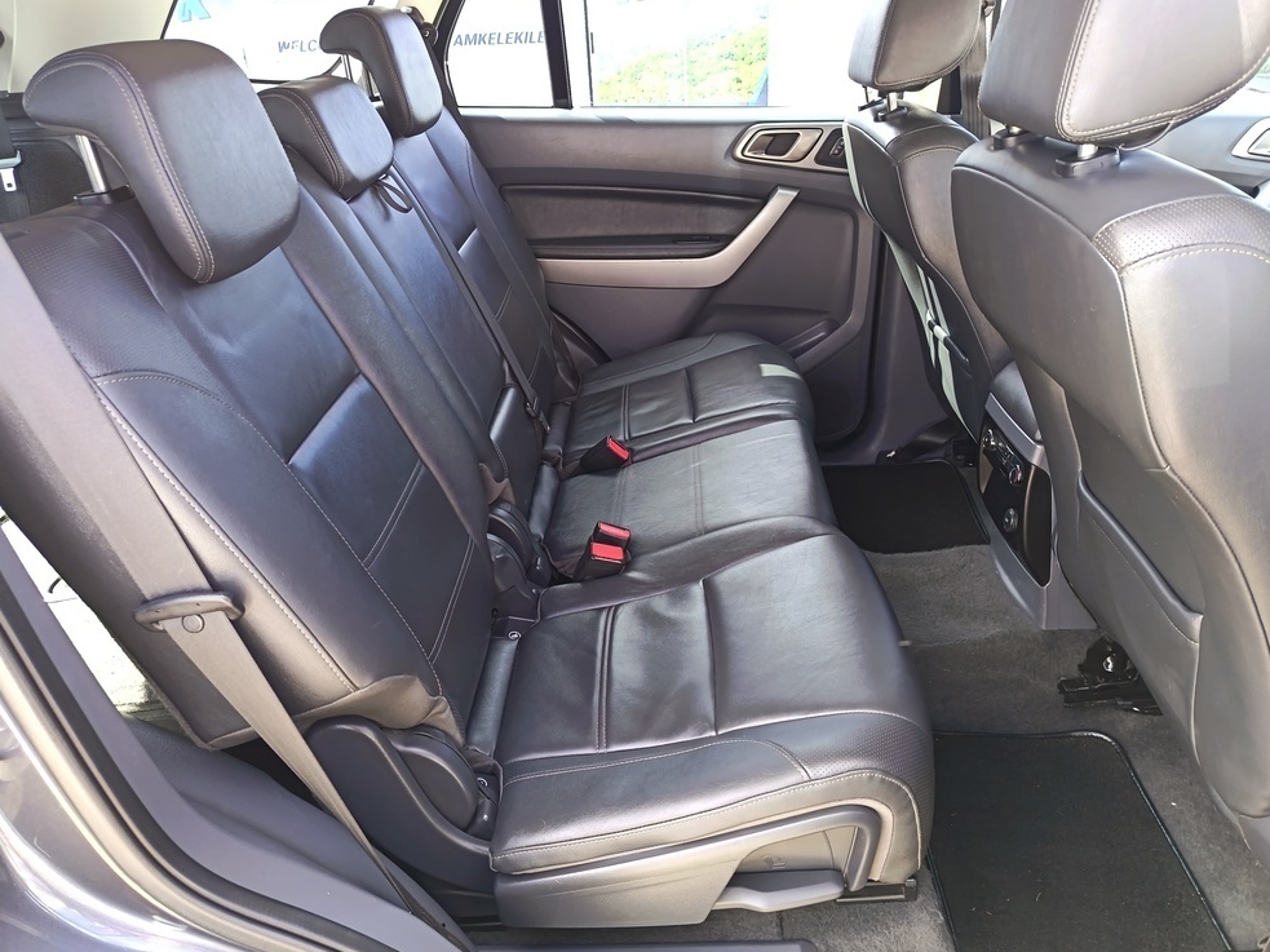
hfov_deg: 69.4
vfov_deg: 54.9
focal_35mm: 25
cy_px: 479
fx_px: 917
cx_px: 655
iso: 718
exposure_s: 1/100
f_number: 1.75
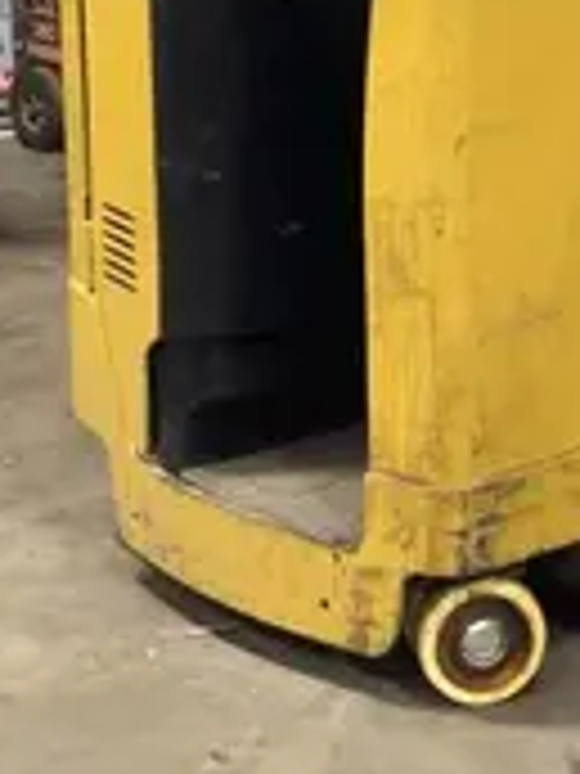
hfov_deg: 12.2
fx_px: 2703
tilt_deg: -8.6
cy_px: 4
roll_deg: +1.0
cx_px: 499
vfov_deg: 16.0
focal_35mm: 121
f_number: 2.4
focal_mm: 6
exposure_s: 1/24
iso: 160
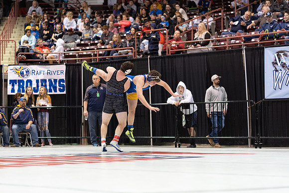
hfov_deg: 23.9
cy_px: 96
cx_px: 144
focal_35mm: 85
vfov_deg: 16.1
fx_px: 682
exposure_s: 1/500
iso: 2500
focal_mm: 85
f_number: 1.8
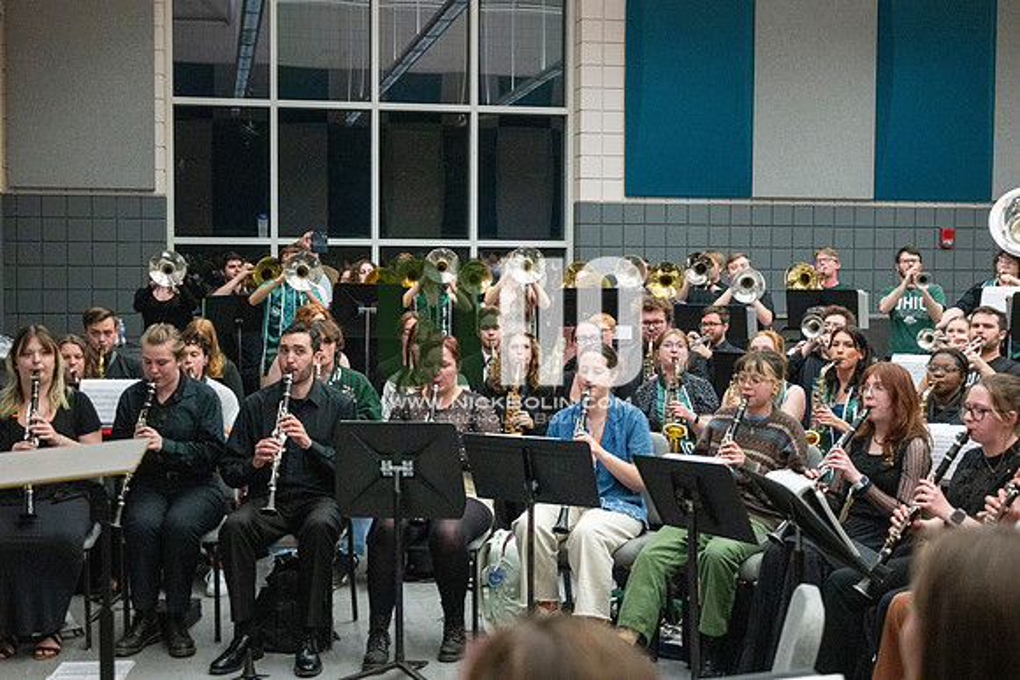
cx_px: 510
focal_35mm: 50
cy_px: 340
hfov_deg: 39.6
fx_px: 1417
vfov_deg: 27.0
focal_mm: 50
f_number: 4
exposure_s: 1/500
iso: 10000
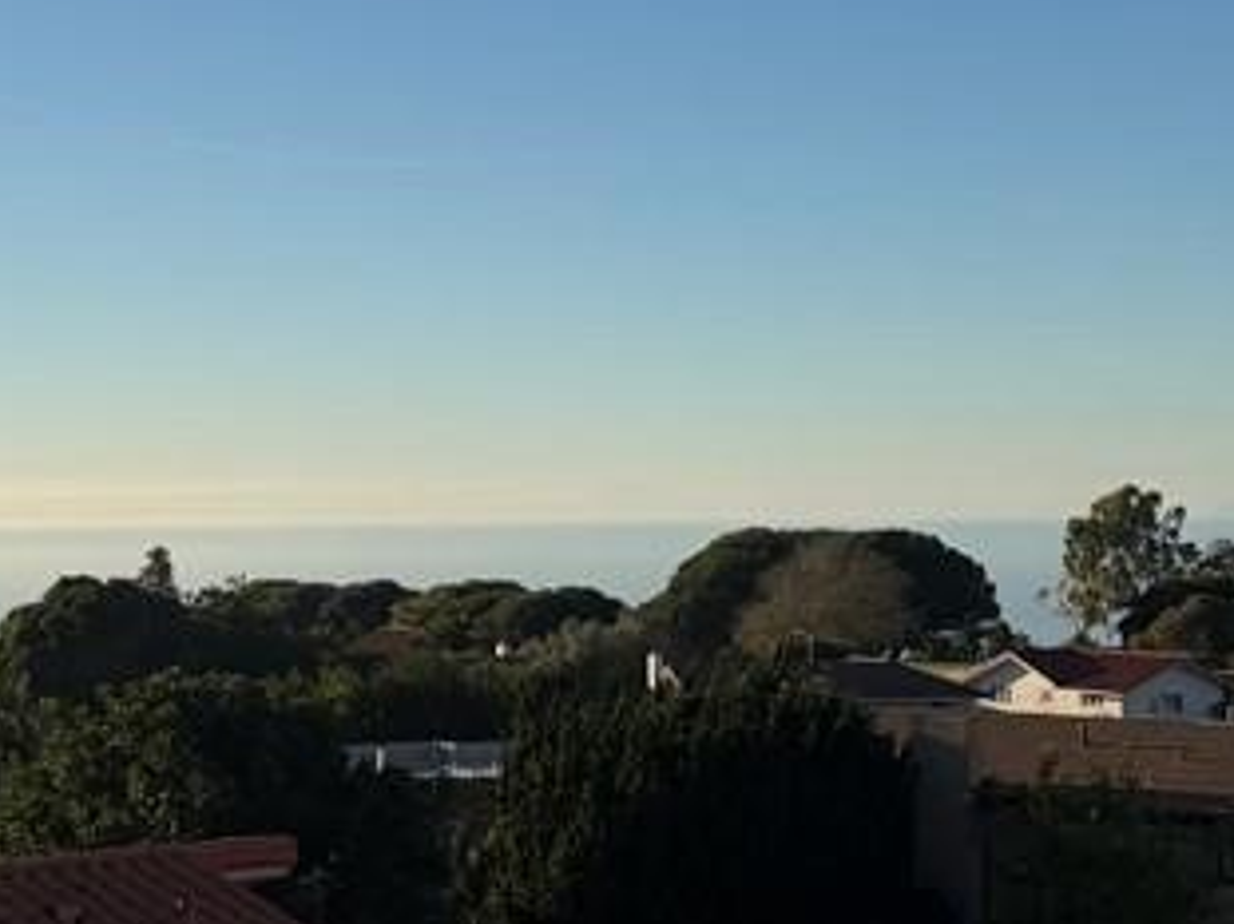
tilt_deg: -0.4
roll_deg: +0.8
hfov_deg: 23.8
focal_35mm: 79
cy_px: 508
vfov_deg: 18.6
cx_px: 44
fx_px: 2815
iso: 80
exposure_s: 1/8130
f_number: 1.78
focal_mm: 6.76
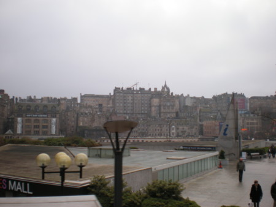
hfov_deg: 49.0
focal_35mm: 38
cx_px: 138
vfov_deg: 37.8
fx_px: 303
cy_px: 104
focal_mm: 6.3
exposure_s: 1/203
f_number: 3.1
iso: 64
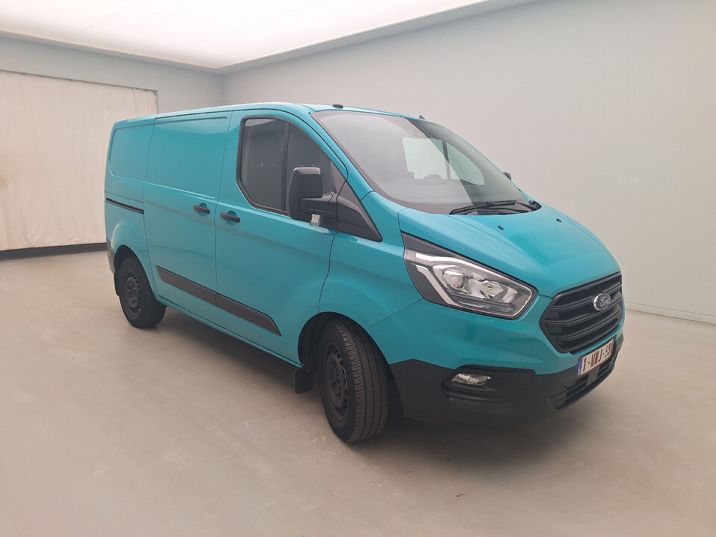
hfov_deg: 73.9
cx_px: 358
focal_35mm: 23
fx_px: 476
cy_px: 268
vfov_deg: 58.9
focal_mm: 5.54
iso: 40
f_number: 1.8
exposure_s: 1/170
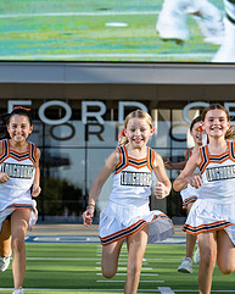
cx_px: 95
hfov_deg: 13.4
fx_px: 999
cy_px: 213
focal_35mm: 115
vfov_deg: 16.6
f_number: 2.8
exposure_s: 1/1250
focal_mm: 50
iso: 160
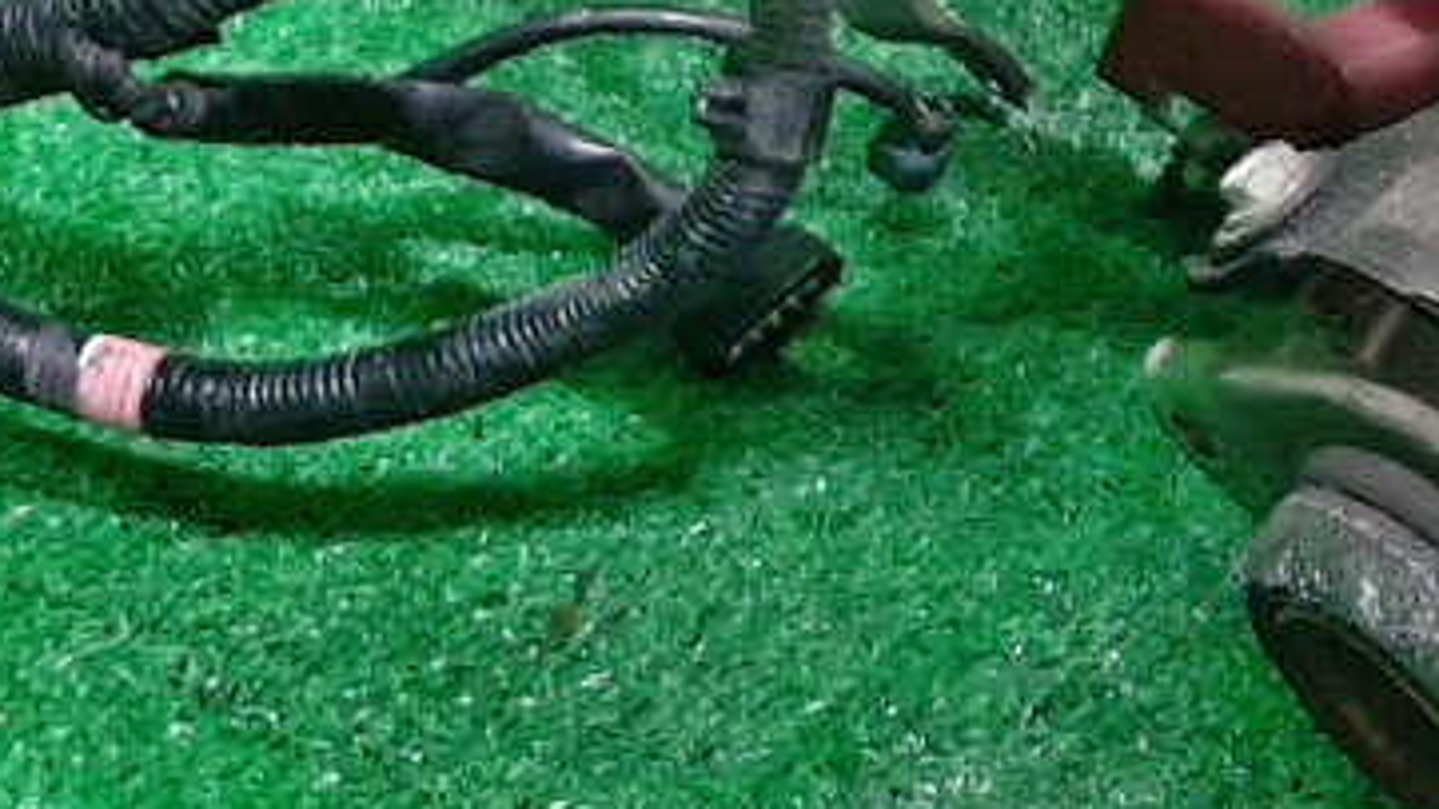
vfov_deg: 10.5
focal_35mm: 113
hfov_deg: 17.3
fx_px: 4311
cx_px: 2081
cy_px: -211
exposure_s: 1/50
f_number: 1.7
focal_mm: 3.93
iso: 238
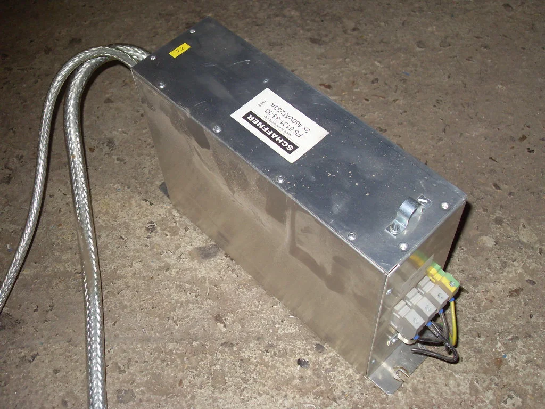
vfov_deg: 33.6
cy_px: 204
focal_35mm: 43
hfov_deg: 43.9
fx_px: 677
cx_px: 272
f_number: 3.1
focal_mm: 7.1
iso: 100
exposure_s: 1/45
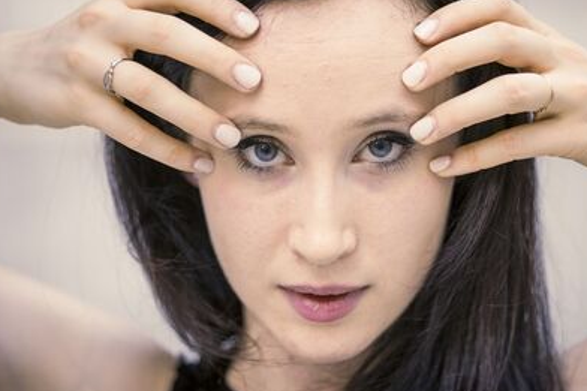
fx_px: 2070
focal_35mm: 127
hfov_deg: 16.1
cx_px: 314
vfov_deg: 10.8
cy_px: 183
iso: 400
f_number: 2.8
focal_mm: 105
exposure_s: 1/125
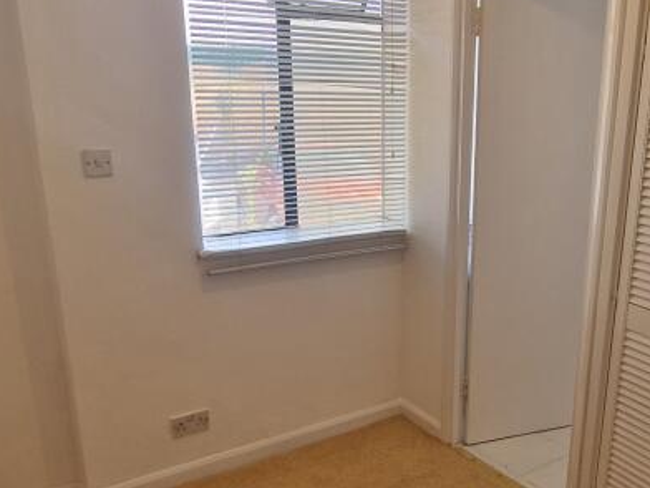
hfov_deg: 52.8
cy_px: 304
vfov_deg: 41.5
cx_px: 441
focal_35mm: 34
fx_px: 638
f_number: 2.2
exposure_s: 1/100
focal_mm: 2.2
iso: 64
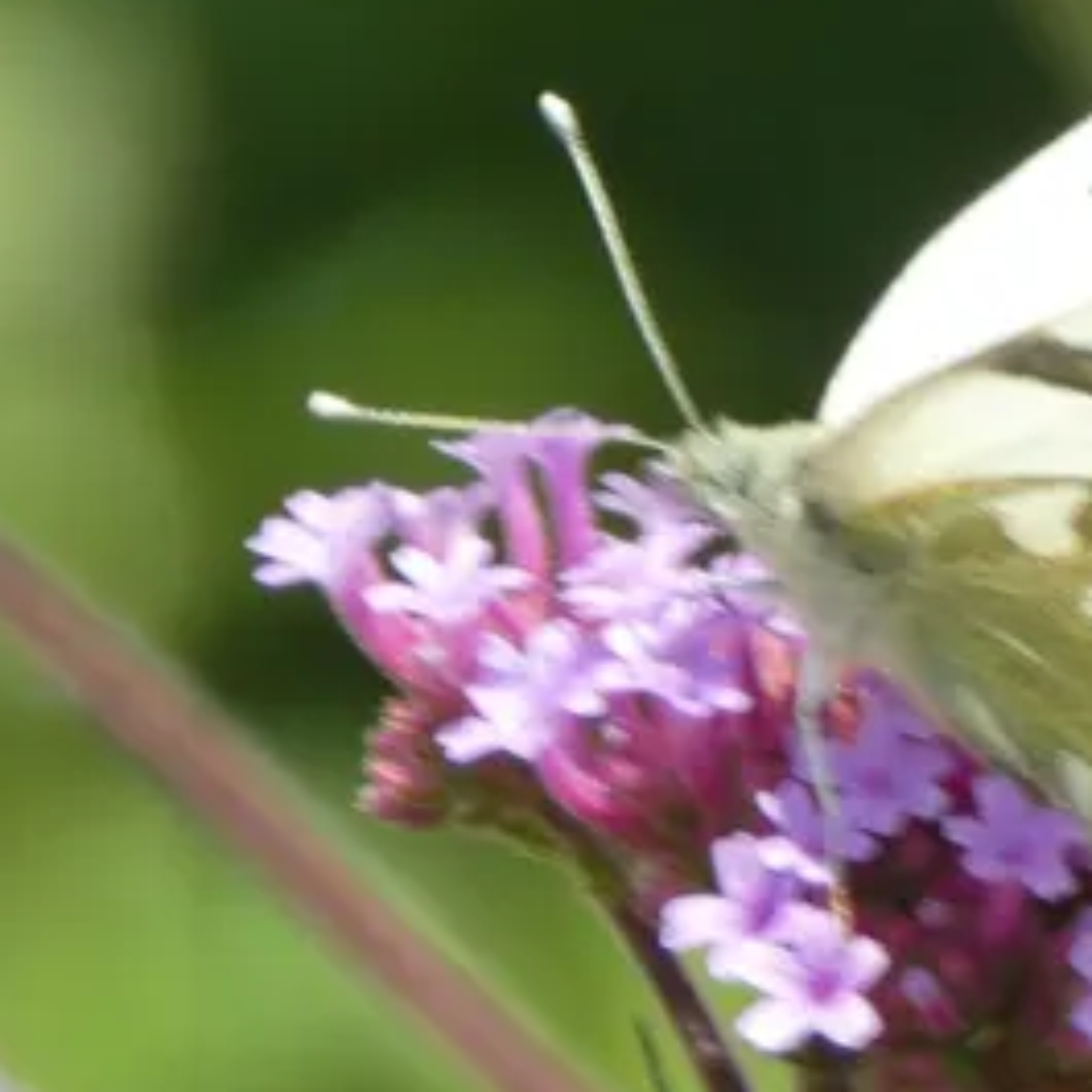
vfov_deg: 1.8
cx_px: 1038
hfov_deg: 1.8
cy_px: 536
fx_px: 35690
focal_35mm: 1000
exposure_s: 1/100
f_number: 5.6
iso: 100
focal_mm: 84
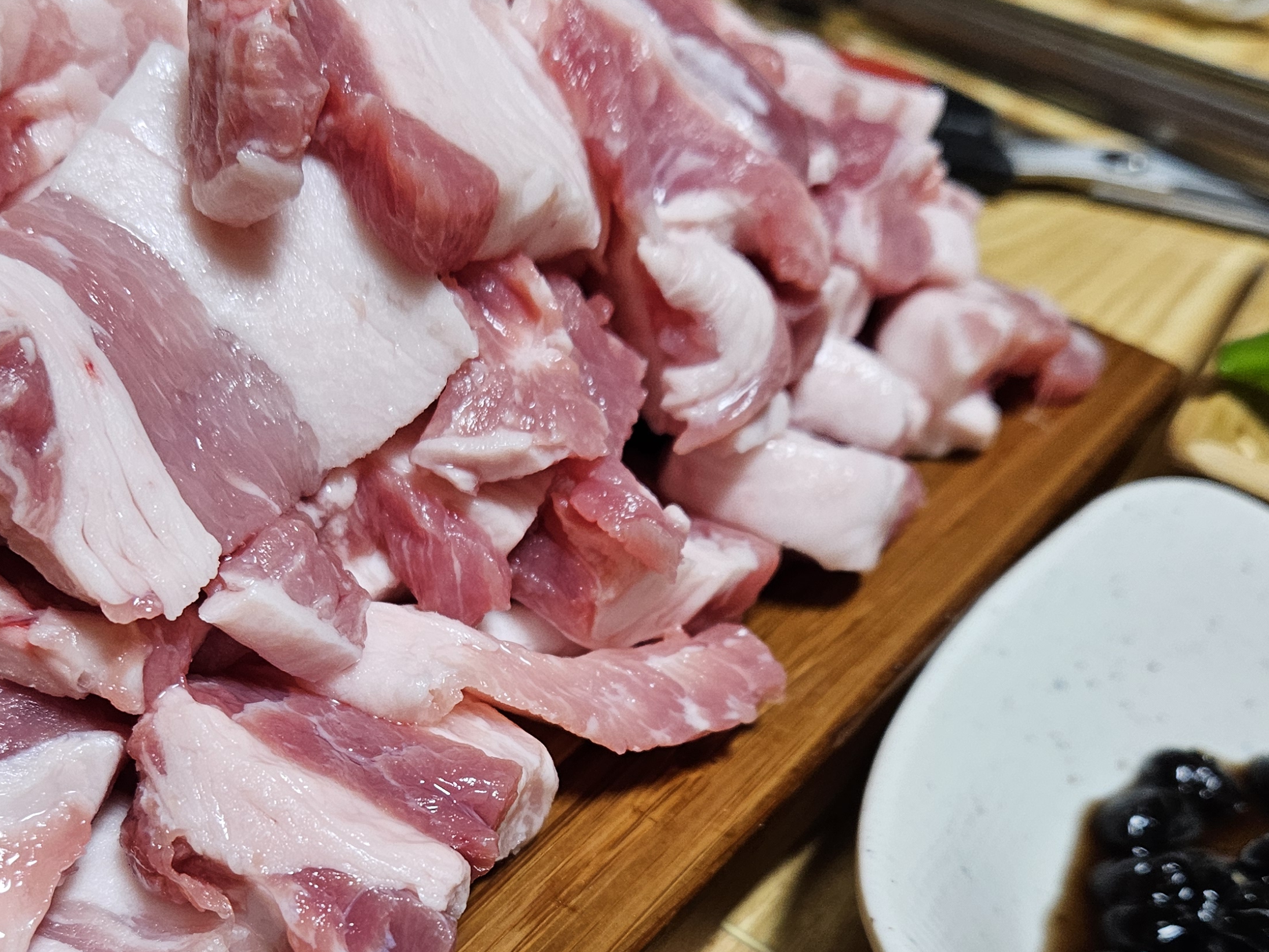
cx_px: 536
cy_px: 699
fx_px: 1540
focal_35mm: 42
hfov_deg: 44.6
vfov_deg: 33.7
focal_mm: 5.4
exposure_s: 1/120
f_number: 1.8
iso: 400
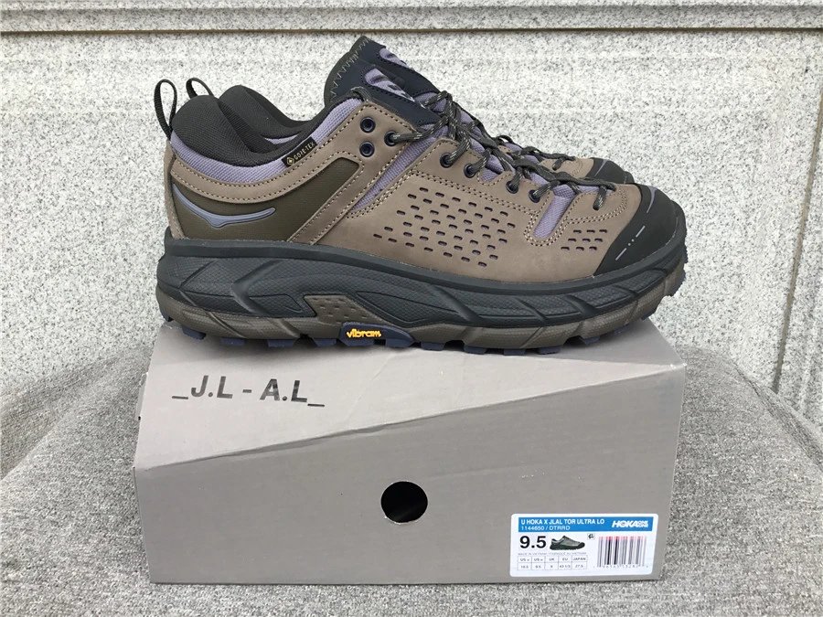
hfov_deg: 58.4
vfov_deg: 45.4
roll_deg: +0.8
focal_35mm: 31
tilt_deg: -19.4
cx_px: 412
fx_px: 737
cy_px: 308
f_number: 2.4
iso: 32
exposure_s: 1/100
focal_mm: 3.3
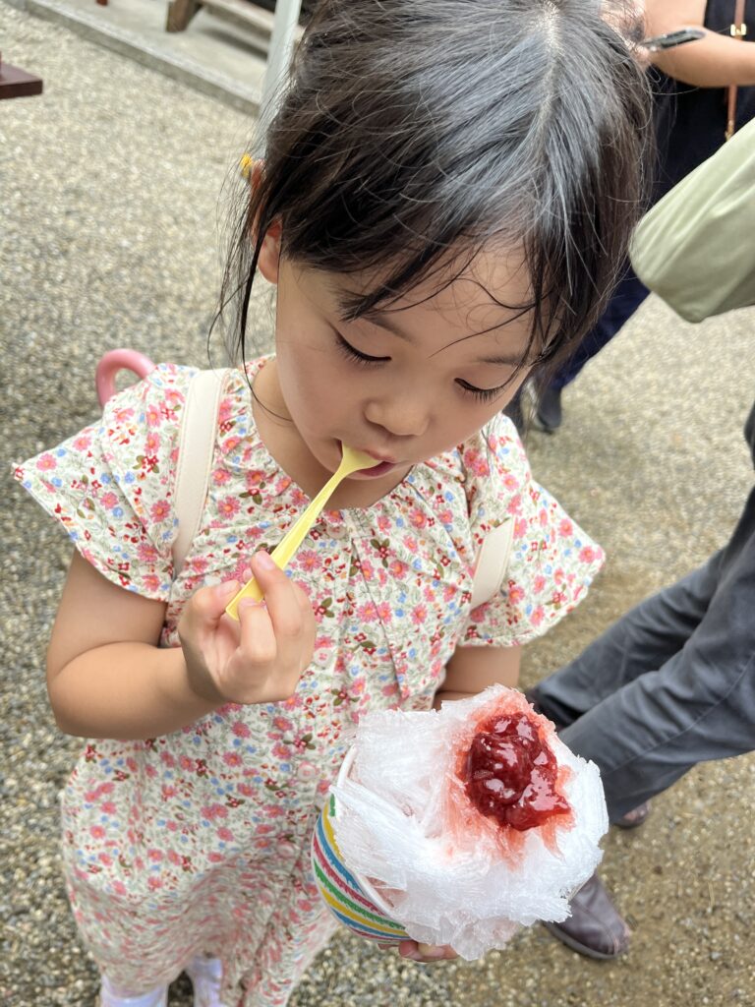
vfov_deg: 67.3
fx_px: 756
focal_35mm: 26
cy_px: 504
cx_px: 378
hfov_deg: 53.1
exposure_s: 1/224
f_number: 1.6
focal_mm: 5.1
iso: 40
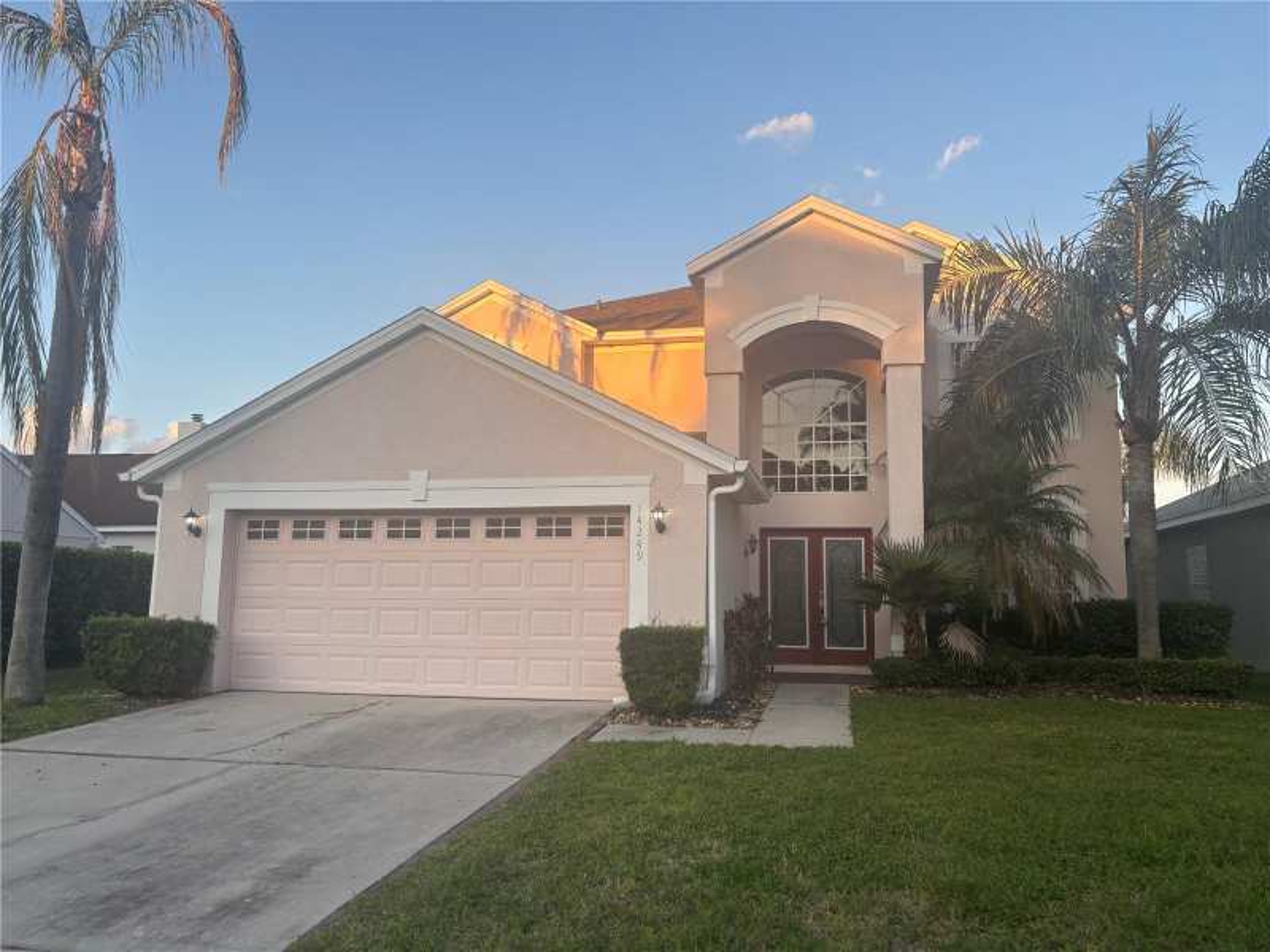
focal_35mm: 26
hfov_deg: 67.3
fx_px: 954
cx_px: 635
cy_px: 476
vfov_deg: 53.1
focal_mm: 5.96
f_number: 1.6
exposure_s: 1/604
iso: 50
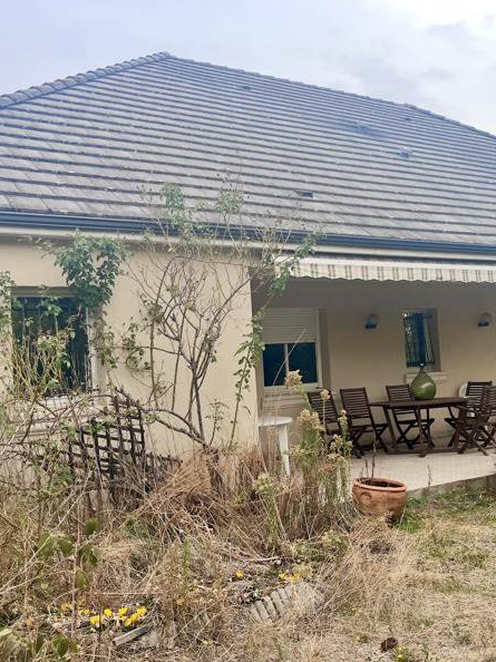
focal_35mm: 35
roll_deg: +3.8
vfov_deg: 52.6
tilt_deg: +2.3
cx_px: 335
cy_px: 329
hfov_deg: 40.1
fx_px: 669
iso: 50
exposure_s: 1/539
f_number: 1.6
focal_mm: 5.1
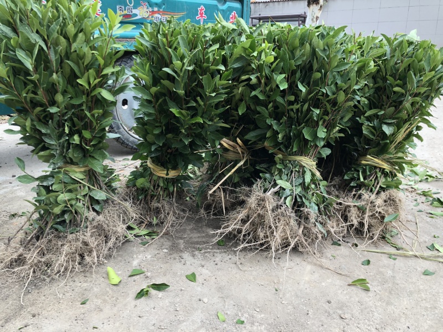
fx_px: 358
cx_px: 222
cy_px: 166
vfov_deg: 49.7
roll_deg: +1.8
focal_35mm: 28
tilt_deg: -18.9
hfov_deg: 63.4
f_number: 1.8
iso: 40
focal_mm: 4
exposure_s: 1/100
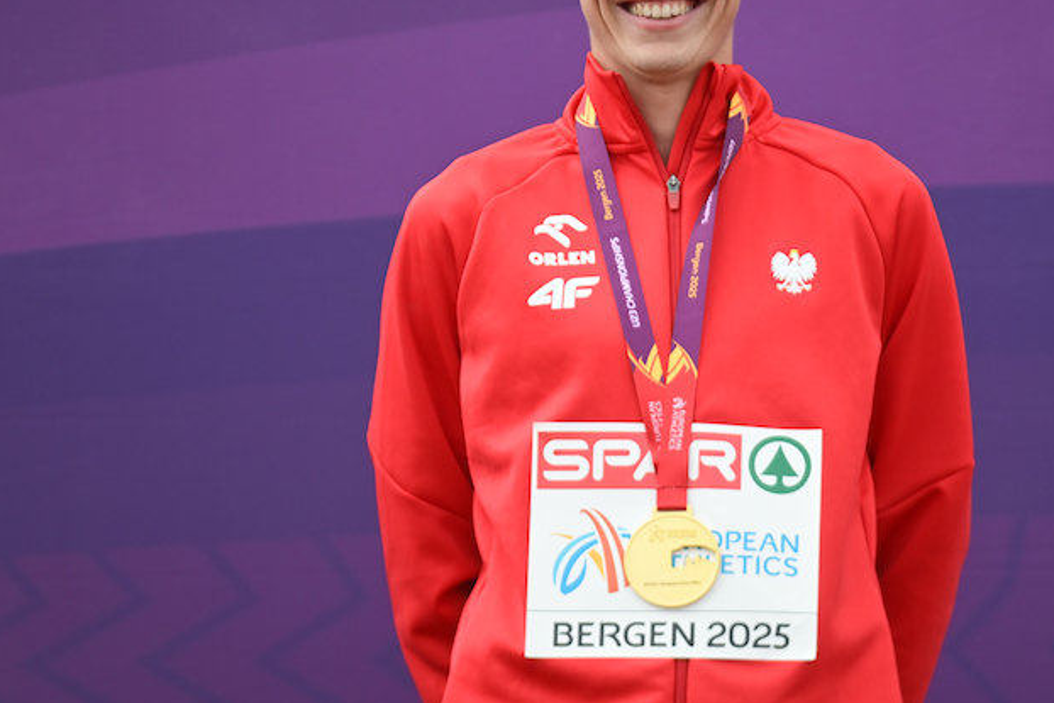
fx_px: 22606
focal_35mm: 772
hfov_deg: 2.7
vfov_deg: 1.8
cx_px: 605
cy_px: 293
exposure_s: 1/1600
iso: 320
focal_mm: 400
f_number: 2.8
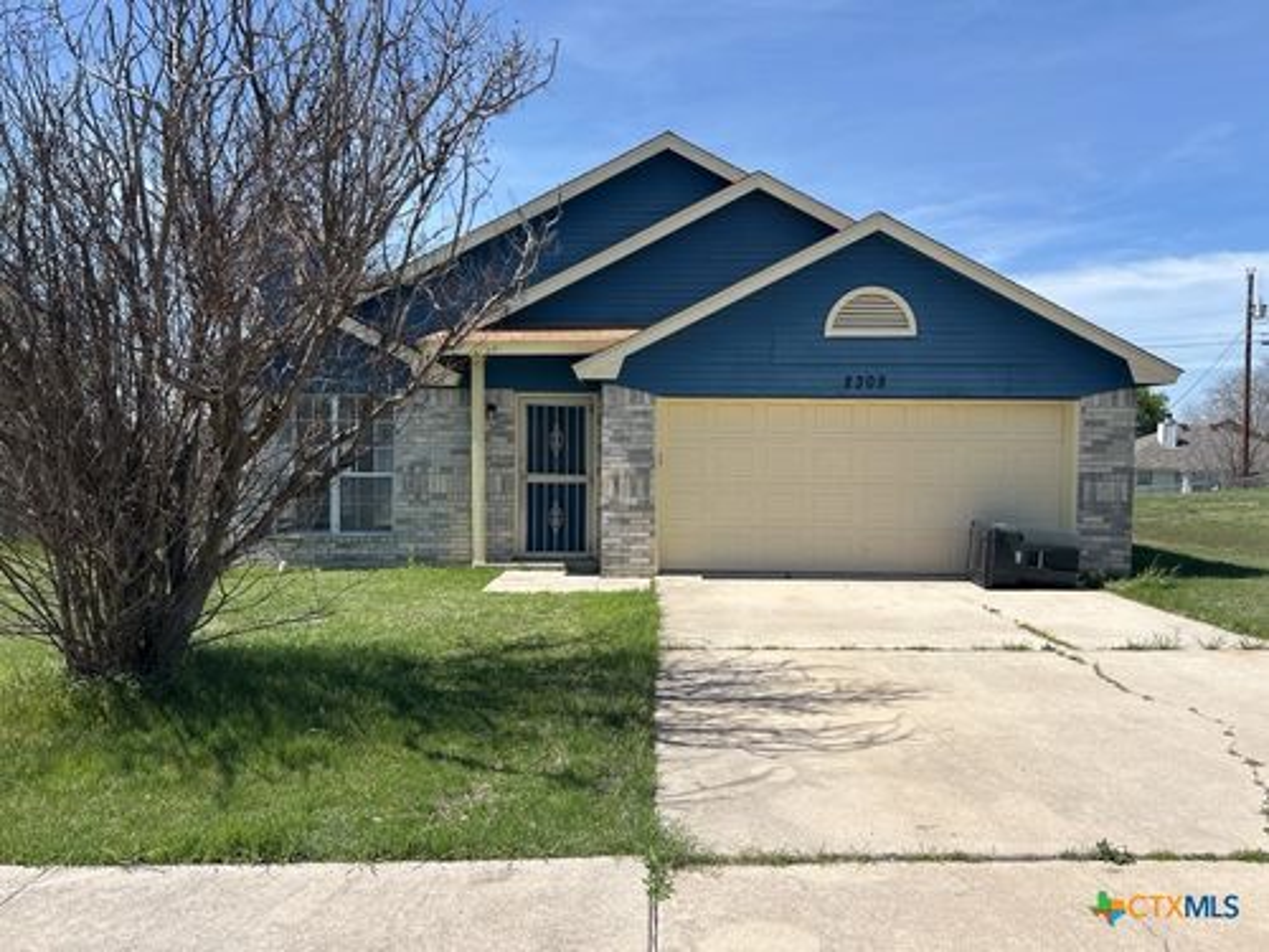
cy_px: 476
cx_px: 634
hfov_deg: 67.3
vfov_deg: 53.1
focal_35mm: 26
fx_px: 953
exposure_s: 1/4274
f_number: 1.5
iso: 50
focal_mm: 5.7
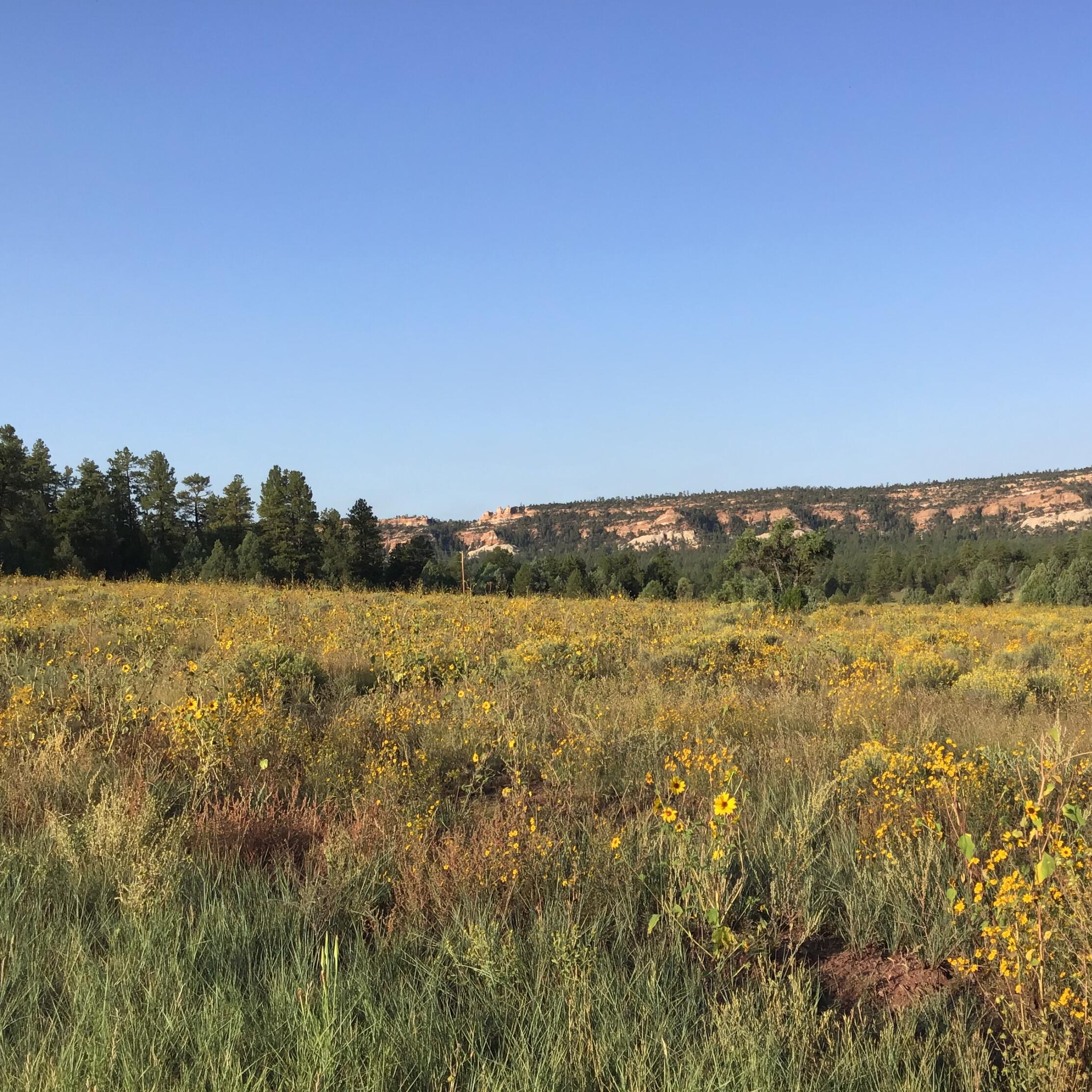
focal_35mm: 37
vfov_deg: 44.9
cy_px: 552
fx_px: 1321
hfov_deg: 44.6
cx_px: 670
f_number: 2.4
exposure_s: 1/823
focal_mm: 3.3
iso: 25
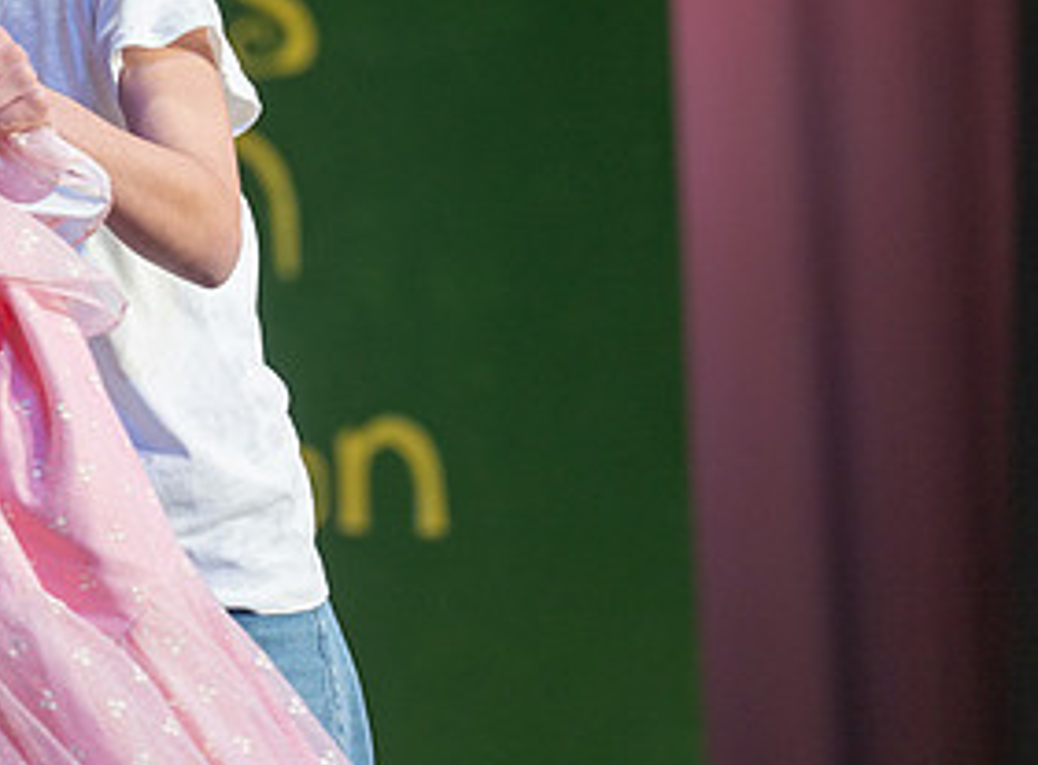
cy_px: 151
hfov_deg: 4.0
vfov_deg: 2.9
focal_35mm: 500
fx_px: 14898
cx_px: 245
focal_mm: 200
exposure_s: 1/320
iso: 400
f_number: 2.8
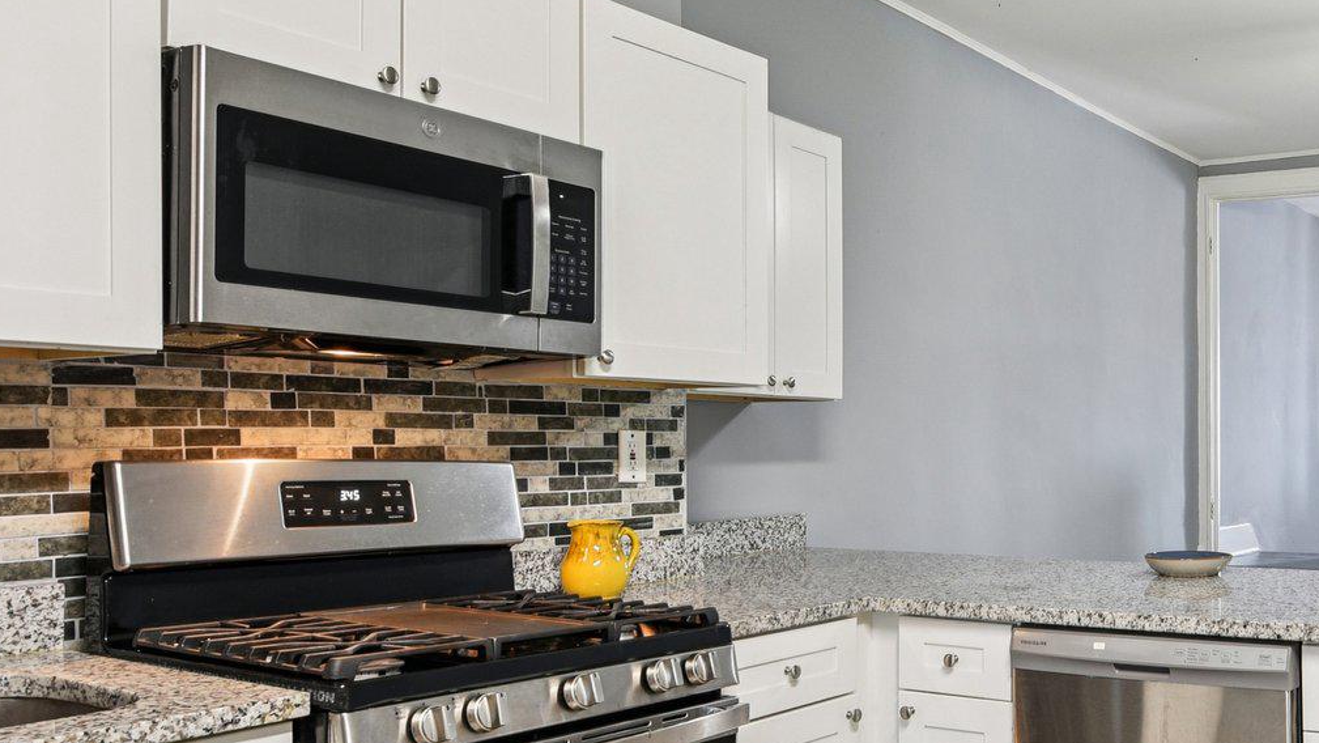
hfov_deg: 52.9
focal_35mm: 34
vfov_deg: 34.6
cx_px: 1116
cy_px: 441
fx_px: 1189
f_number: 8
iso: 400
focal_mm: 16
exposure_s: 1/10
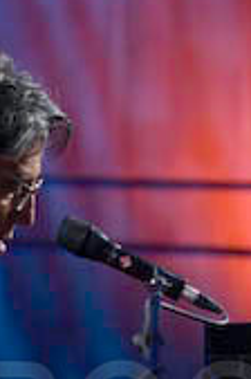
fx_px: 3919
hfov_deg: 3.7
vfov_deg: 5.5
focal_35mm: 373
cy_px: 435
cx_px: 114
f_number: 2.8
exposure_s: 1/60
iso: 800
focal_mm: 105
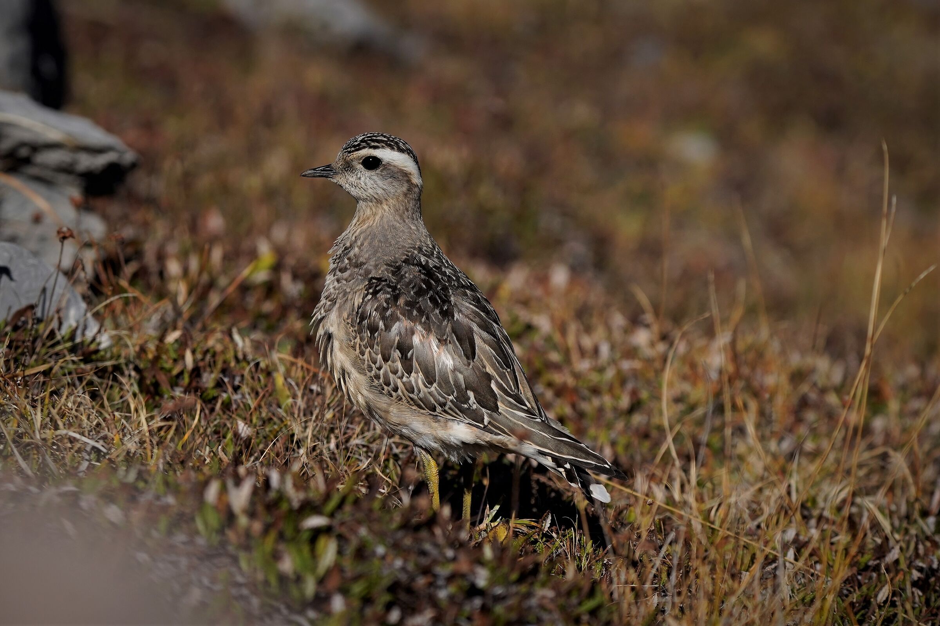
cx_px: 470
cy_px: 313
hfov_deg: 8.4
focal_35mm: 245
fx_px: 6395
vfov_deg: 5.6
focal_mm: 245
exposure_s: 1/2000
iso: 400
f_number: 9
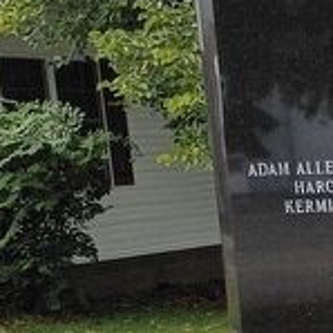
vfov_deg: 12.3
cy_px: 413
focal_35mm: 138
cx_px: 887
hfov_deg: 10.3
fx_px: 1502
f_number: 1.8
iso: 100
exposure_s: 1/257
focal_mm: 4.27
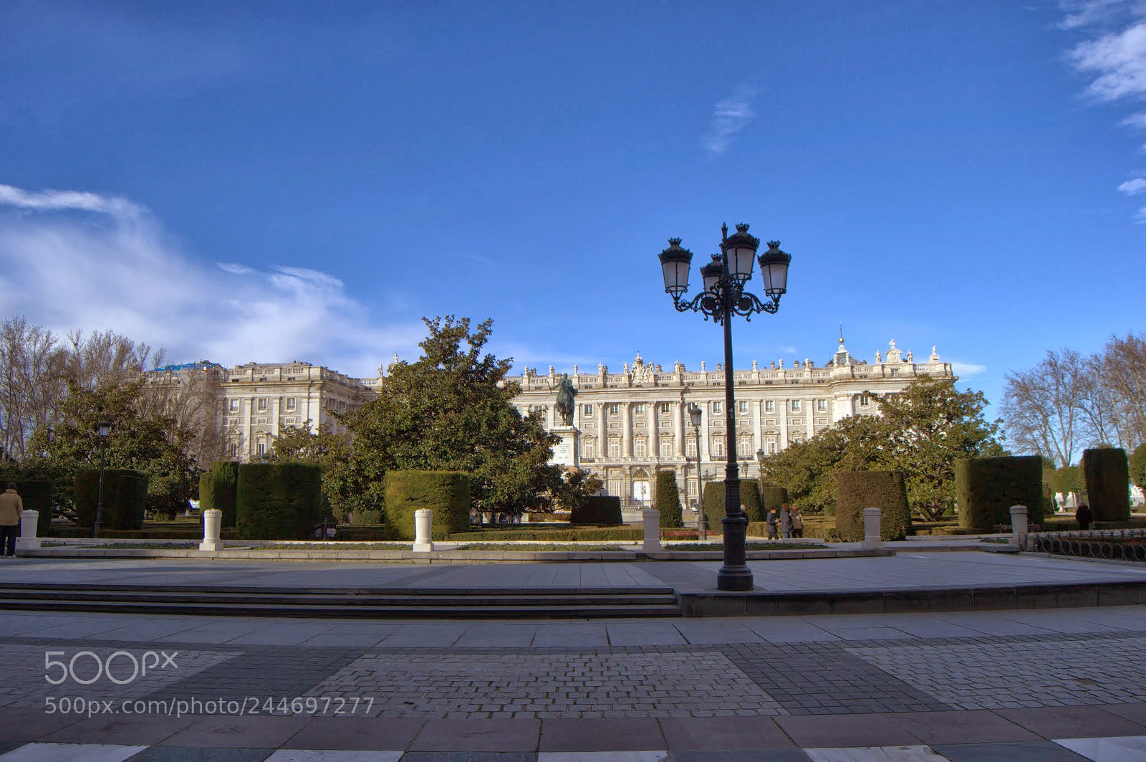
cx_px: 573
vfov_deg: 47.8
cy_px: 381
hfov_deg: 67.4
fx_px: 859
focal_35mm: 27
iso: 100
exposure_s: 1/250
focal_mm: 18
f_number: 8
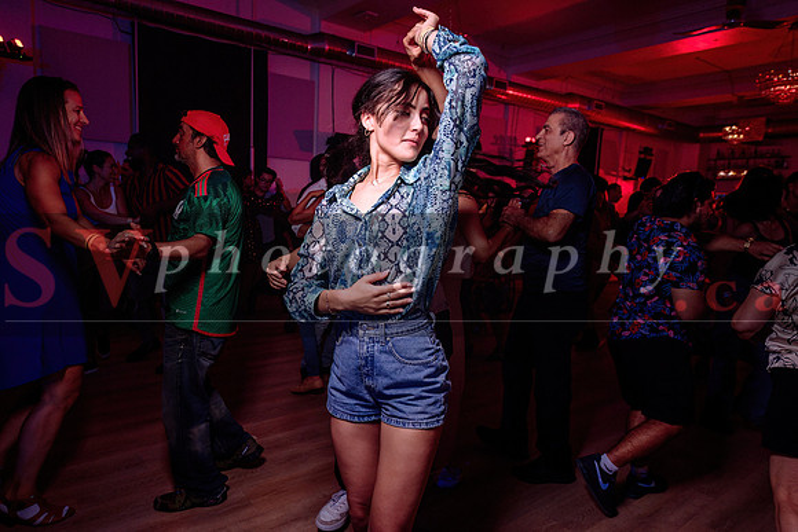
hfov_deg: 73.7
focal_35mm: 24
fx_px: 532
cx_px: 399
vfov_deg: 53.2
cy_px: 266
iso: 800
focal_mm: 24
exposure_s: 1/160
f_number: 3.5
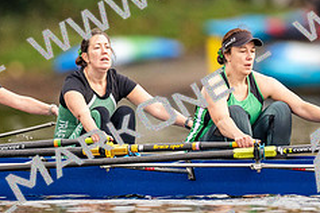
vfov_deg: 0.9
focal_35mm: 1469
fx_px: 13057
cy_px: 64
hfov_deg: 1.4
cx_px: 194
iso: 2200
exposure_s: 1/2500
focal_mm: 600
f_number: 4
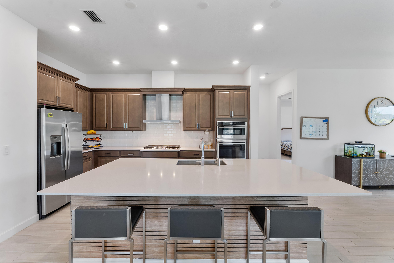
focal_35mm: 15
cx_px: 197
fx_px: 164
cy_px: 132
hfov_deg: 100.4
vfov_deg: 77.3
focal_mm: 10
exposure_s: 1/5
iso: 160
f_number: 11
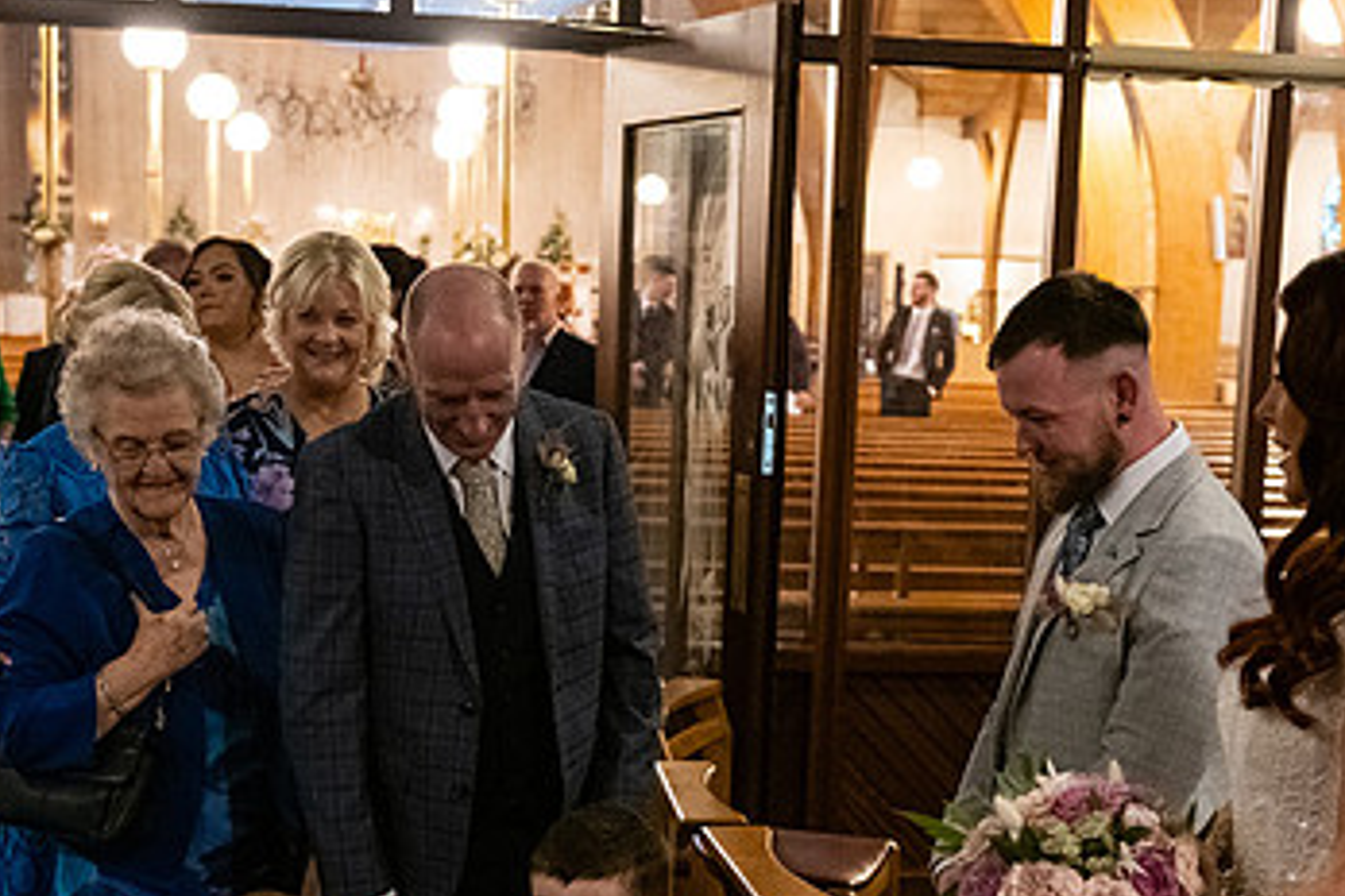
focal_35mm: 60
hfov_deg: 33.4
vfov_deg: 22.4
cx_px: 734
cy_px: 651
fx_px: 2241
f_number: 3.5
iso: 2500
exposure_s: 1/160
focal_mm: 36
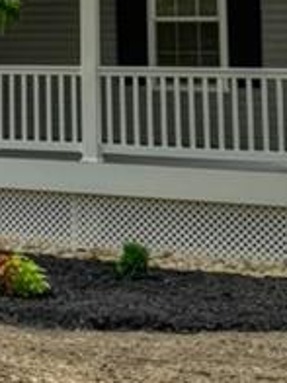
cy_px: -21
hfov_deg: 15.1
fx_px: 1039
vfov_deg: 20.1
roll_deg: +1.3
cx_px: -74
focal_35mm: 94
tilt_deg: +4.9
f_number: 1.78
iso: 80
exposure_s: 1/912
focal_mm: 6.76
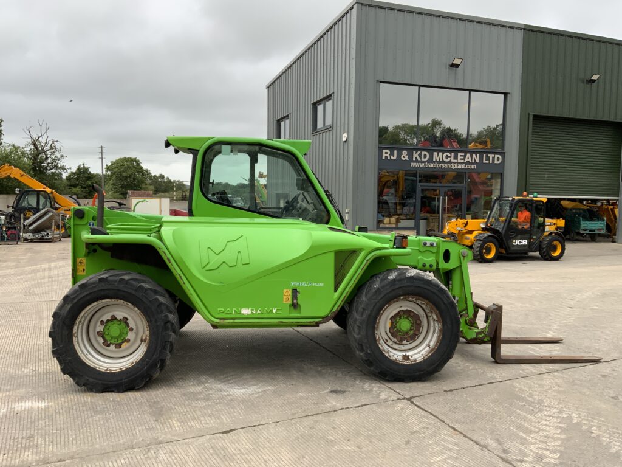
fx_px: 521
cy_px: 234
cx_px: 311
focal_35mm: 29
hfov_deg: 61.7
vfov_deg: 48.2
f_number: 1.8
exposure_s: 1/309
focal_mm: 3
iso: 16
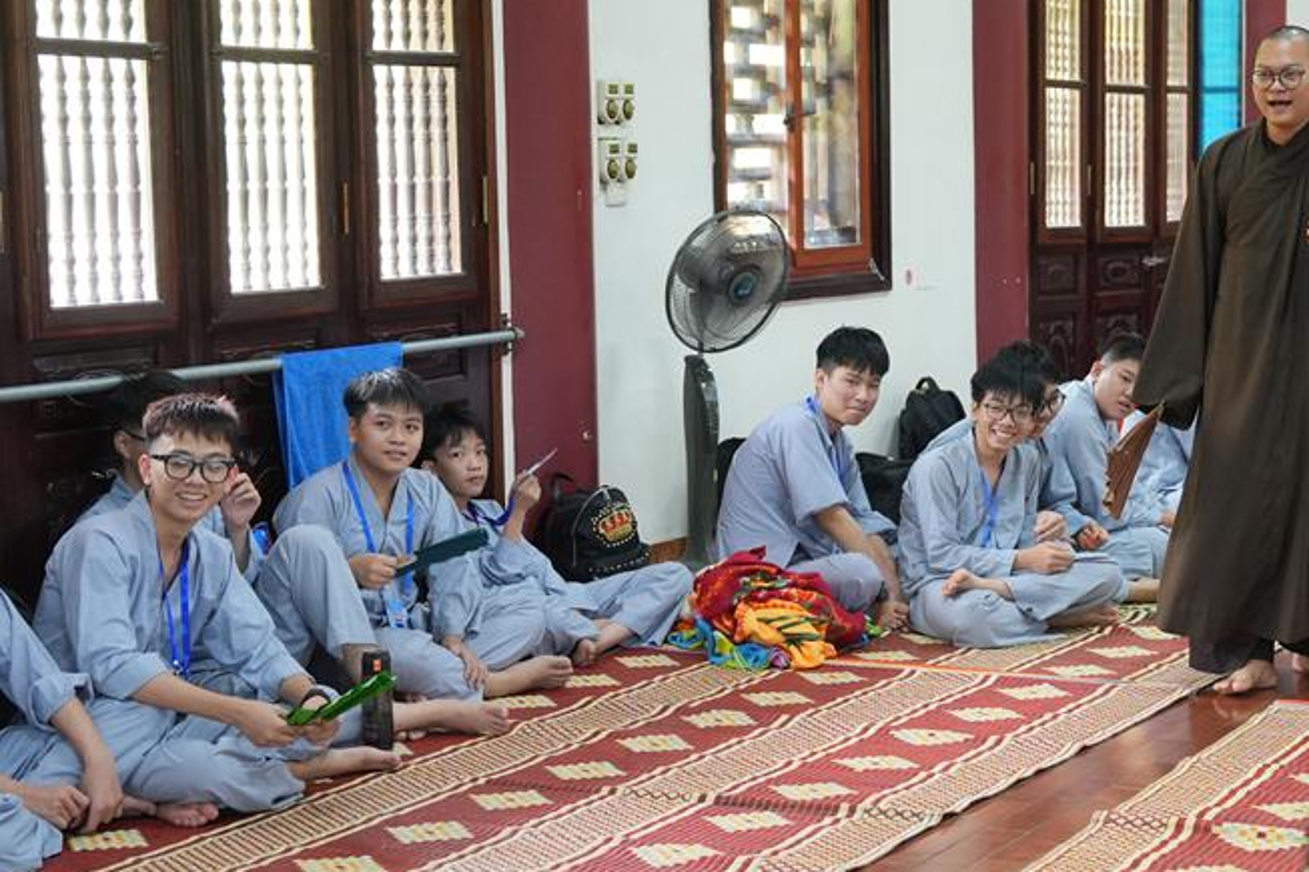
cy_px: 435
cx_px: 1070
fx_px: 2872
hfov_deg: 25.2
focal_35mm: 79
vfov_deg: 17.3
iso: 2500
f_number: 2.8
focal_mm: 43
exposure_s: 1/200
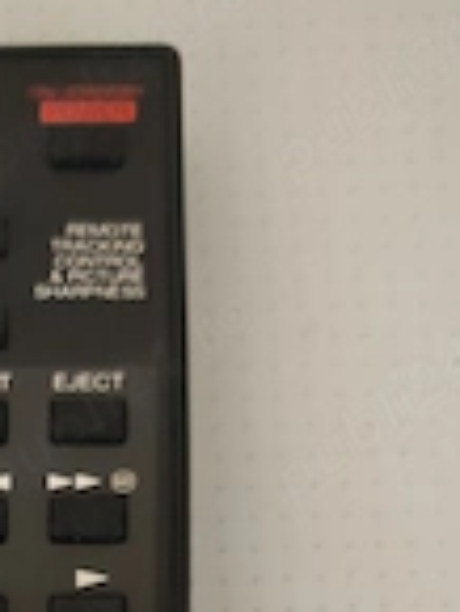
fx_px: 1168
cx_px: -34
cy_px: 789
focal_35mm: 66
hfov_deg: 21.3
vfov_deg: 25.4
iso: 2500
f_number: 2
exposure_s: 1/17
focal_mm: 6.83
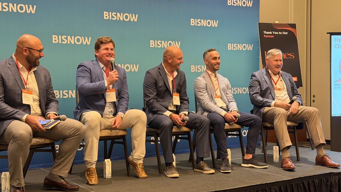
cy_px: 103
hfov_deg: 39.2
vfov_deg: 22.6
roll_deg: -0.1
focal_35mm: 53
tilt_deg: -2.7
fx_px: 479
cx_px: 172
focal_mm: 6.76
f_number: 1.78
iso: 400
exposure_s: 1/40
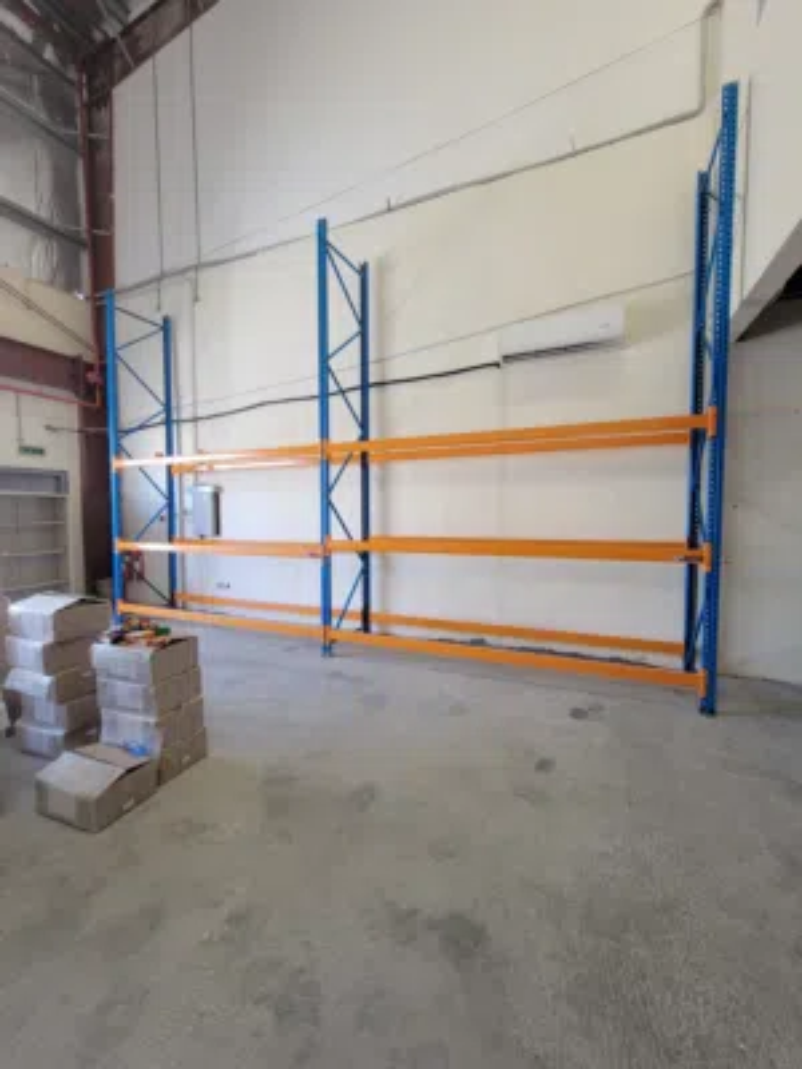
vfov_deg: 106.2
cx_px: 401
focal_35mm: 13
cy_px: 534
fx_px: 402
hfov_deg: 89.9
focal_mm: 2.2
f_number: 2.2
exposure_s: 1/50
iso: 100
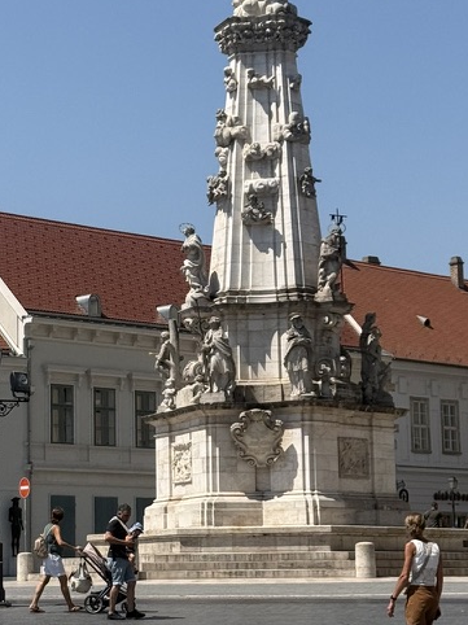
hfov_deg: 14.5
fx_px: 1840
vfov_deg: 19.3
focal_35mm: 102
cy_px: 274
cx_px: 140
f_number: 1.78
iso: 64
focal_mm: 6.76
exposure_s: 1/6536
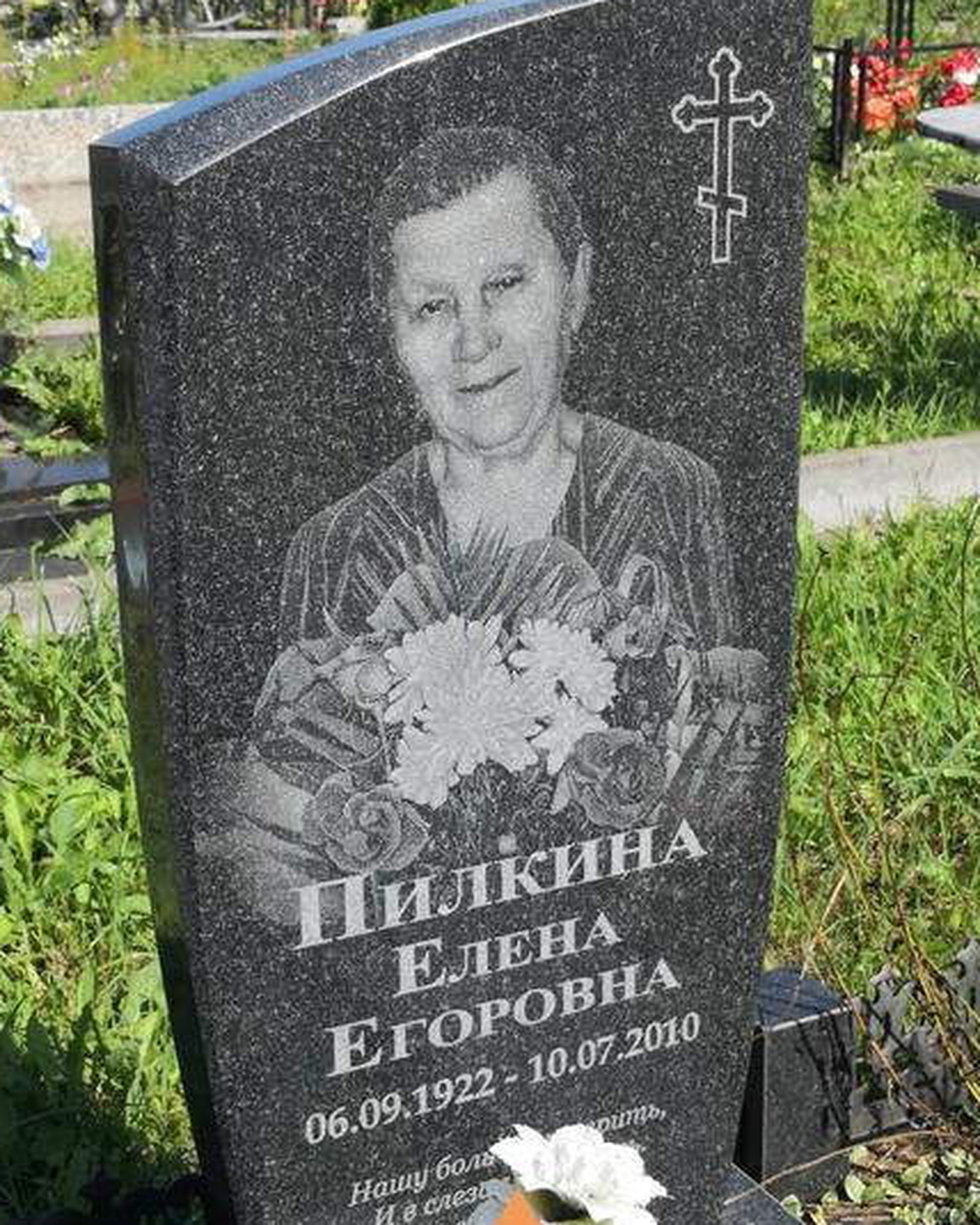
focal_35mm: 58
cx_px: 488
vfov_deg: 32.5
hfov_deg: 26.2
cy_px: 641
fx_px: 2103
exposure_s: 1/2092
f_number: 1.6
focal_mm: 3.95
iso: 50
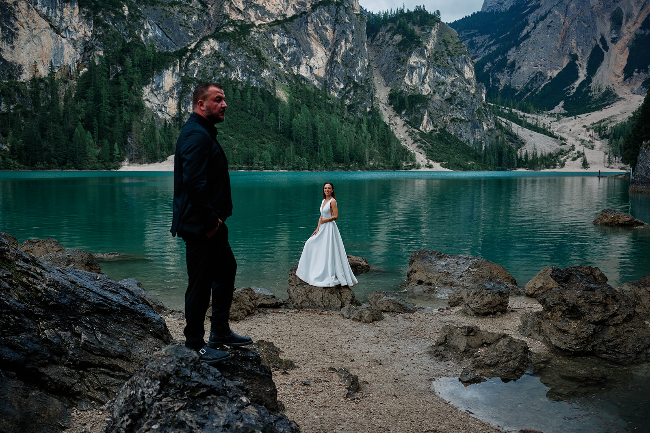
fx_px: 632
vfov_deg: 37.9
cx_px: 325
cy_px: 216
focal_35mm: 35
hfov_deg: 54.4
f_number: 2.8
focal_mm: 23
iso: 125
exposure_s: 1/800
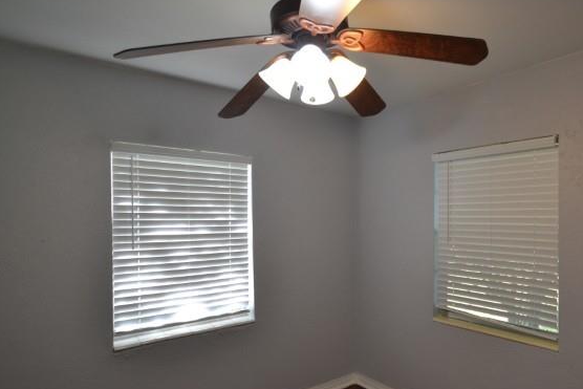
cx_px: 374
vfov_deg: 56.4
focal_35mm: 22
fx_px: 362
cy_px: 220
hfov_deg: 76.0
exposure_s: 1/80
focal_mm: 11.5
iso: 400
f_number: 4.5
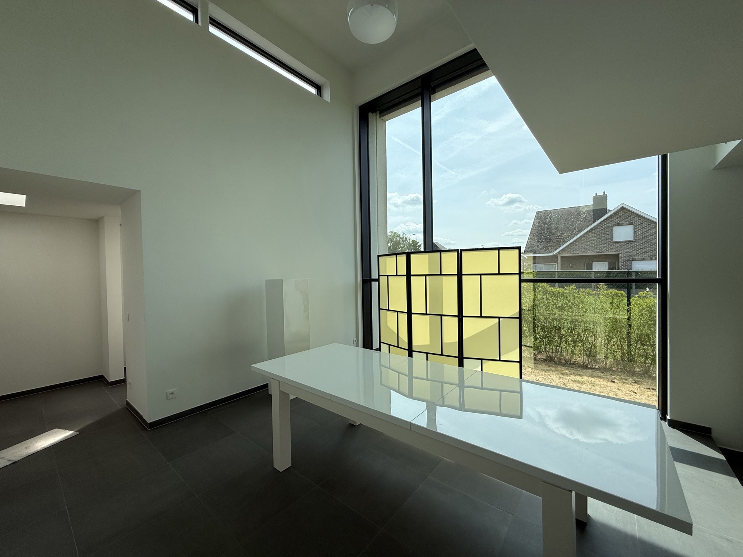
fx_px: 300
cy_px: 278
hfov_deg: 102.1
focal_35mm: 14
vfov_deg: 85.7
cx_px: 372
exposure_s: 1/1167
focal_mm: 2.22
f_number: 2.2
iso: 50
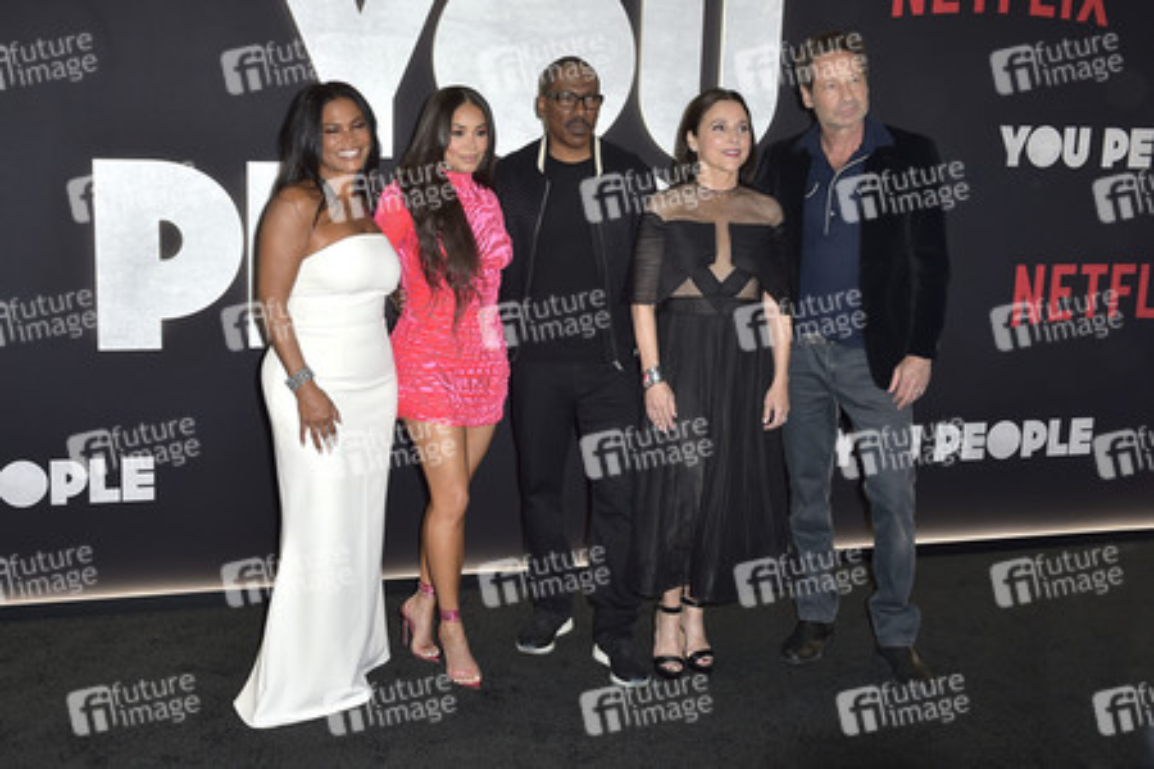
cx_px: 577
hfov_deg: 54.4
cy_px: 384
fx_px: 1122
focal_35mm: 35
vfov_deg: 37.9
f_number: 6.3
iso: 640
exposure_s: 1/250
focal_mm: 35
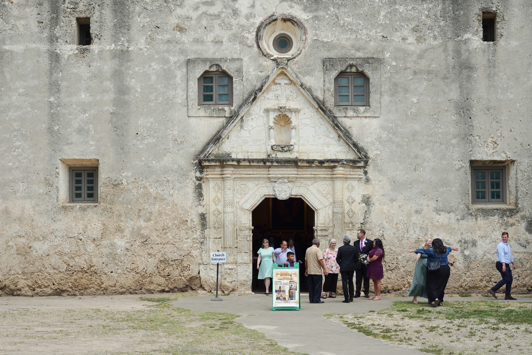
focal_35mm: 60
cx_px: 266
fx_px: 887
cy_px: 178
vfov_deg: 22.6
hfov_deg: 33.4
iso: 100
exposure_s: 1/100
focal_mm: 60
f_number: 11
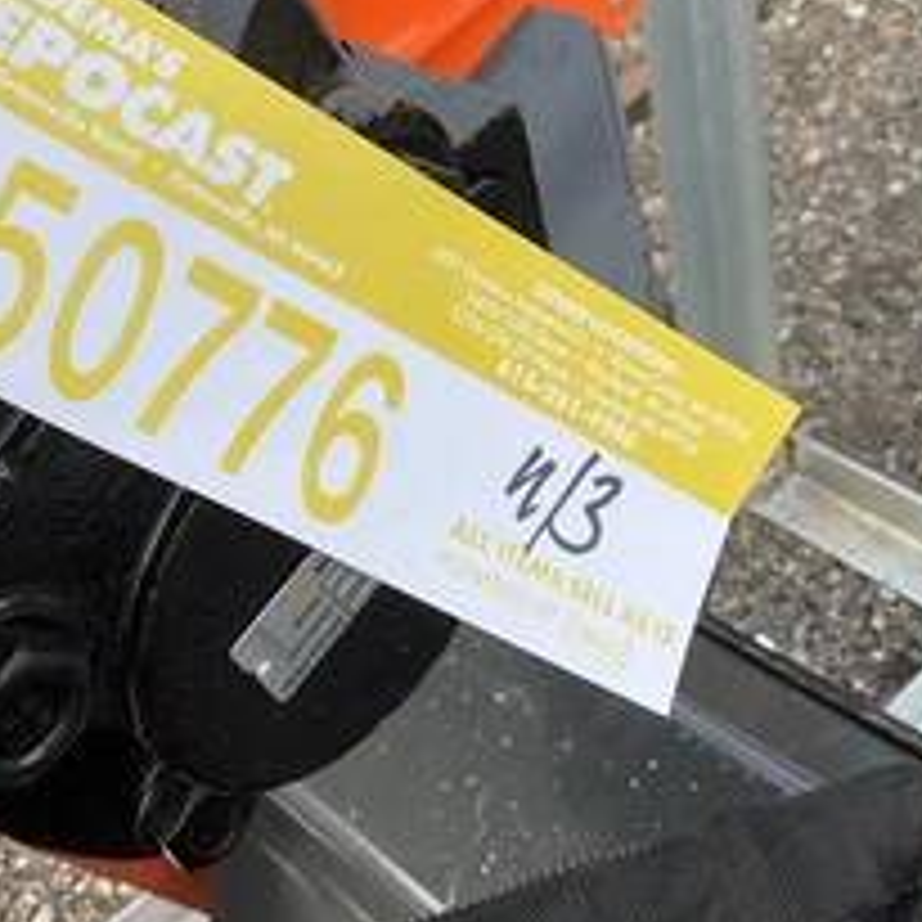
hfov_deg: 33.7
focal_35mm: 50
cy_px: 355
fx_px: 1507
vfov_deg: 33.9
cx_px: 301
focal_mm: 3
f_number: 1.8
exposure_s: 1/613
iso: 25
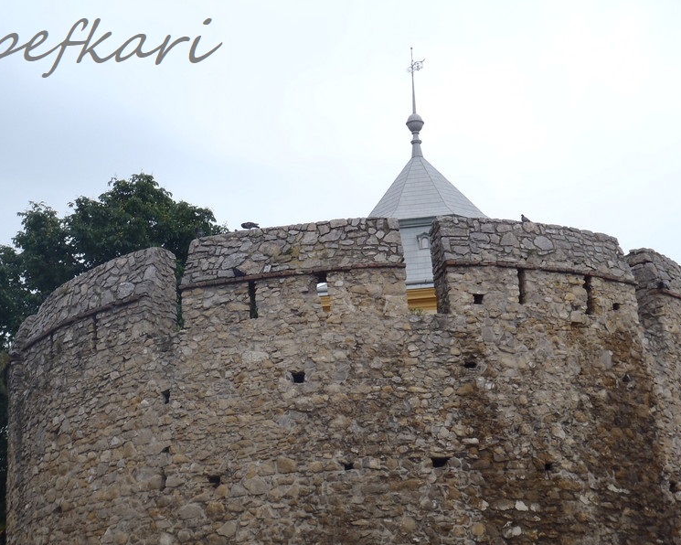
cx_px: 342
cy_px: 272
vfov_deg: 17.9
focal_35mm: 86
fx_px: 1733
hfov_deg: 22.2
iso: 80
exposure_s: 1/200
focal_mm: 14.67
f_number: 5.6
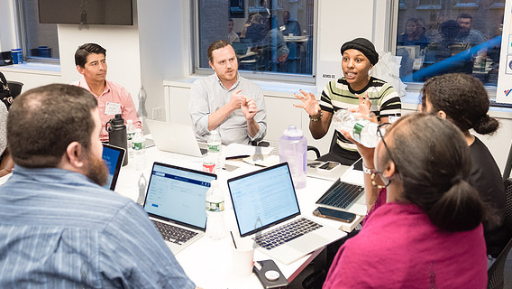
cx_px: 217
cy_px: 102
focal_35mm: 36
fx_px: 489
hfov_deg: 55.0
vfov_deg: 32.7
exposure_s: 1/250
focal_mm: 27
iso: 2500
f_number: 4
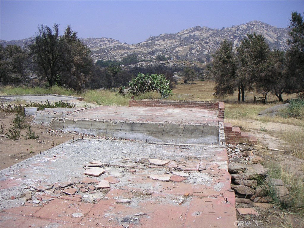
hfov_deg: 50.1
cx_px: 152
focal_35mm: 37
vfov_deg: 38.7
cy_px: 114
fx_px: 325
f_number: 6.7
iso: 50
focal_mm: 5.7
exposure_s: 1/180
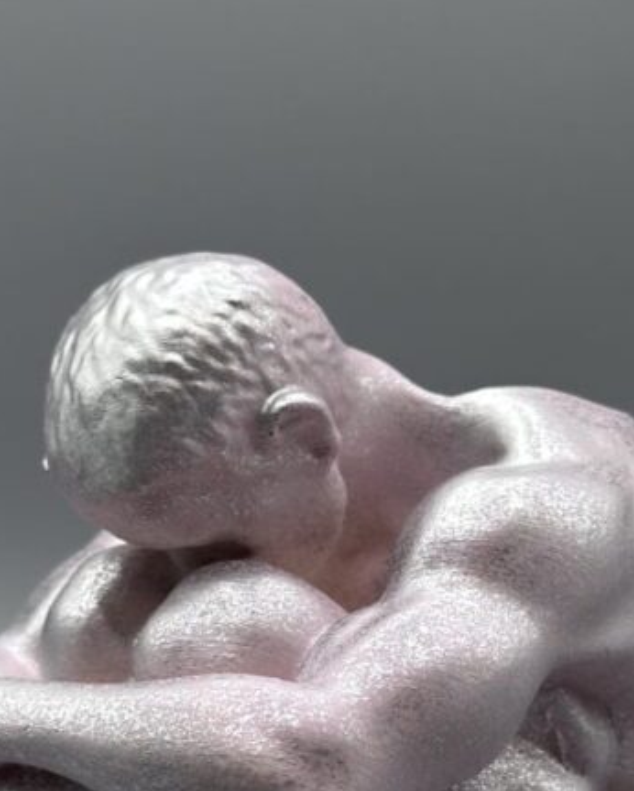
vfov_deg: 17.1
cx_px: 284
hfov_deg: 13.9
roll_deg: -0.9
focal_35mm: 111
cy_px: 646
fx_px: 2602
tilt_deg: -11.2
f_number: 1.78
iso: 64
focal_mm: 6.86
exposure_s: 1/204
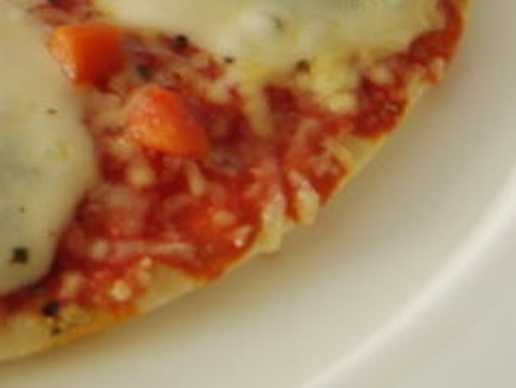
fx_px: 1552
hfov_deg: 17.7
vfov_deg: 13.3
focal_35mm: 104
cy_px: -223
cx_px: -150
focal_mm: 8.13
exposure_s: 1/15
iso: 71
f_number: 2.7
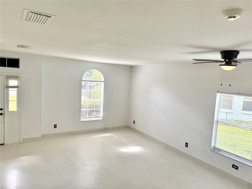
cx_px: 126
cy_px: 94
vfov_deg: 56.8
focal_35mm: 24
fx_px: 175
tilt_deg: -4.6
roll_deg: -2.9
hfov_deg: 71.6
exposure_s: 1/341
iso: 80
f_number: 1.78
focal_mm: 6.76
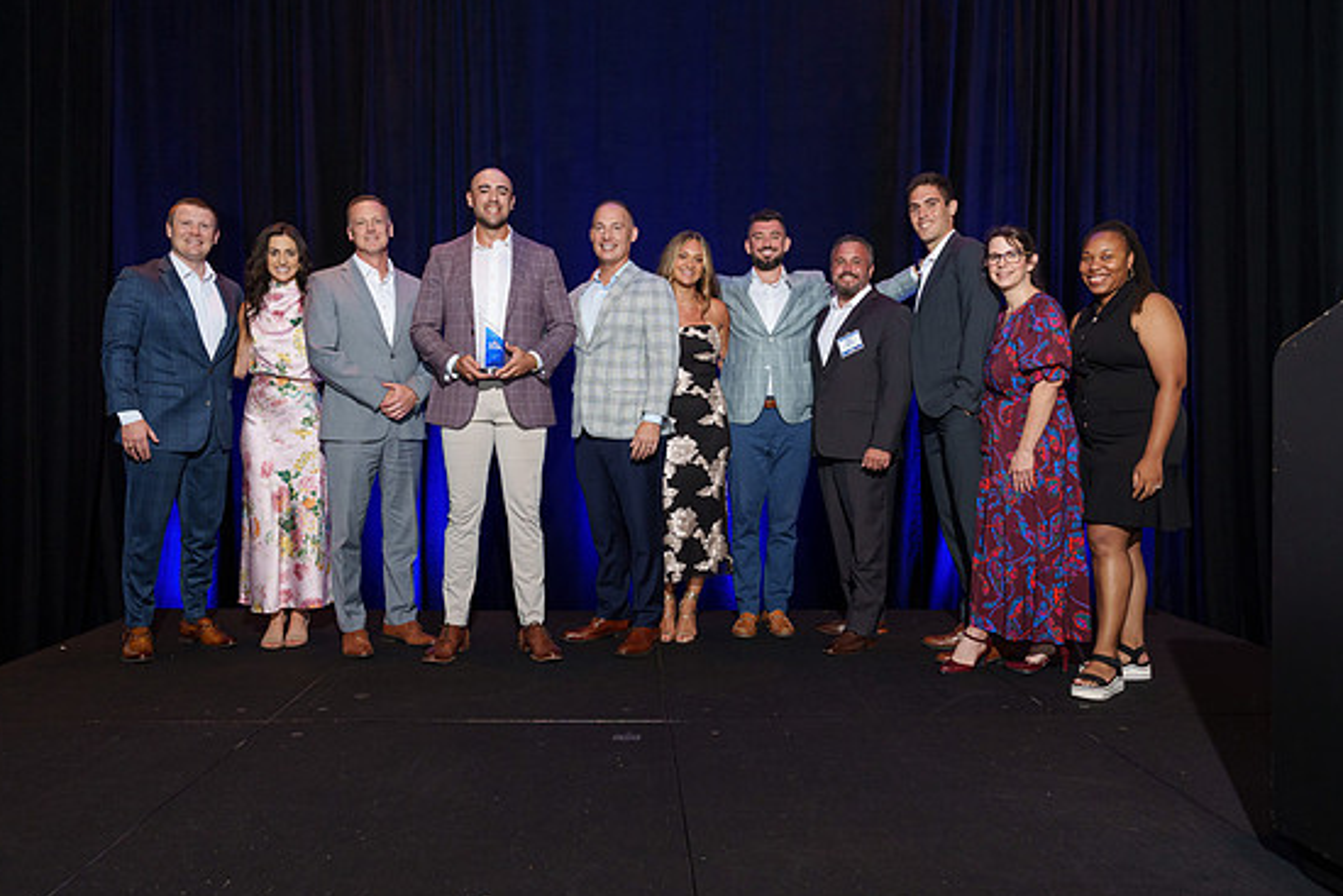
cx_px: 652
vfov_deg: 48.0
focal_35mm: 27
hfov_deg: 67.4
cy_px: 454
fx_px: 1007
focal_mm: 25
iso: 1000
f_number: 5
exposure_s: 1/60
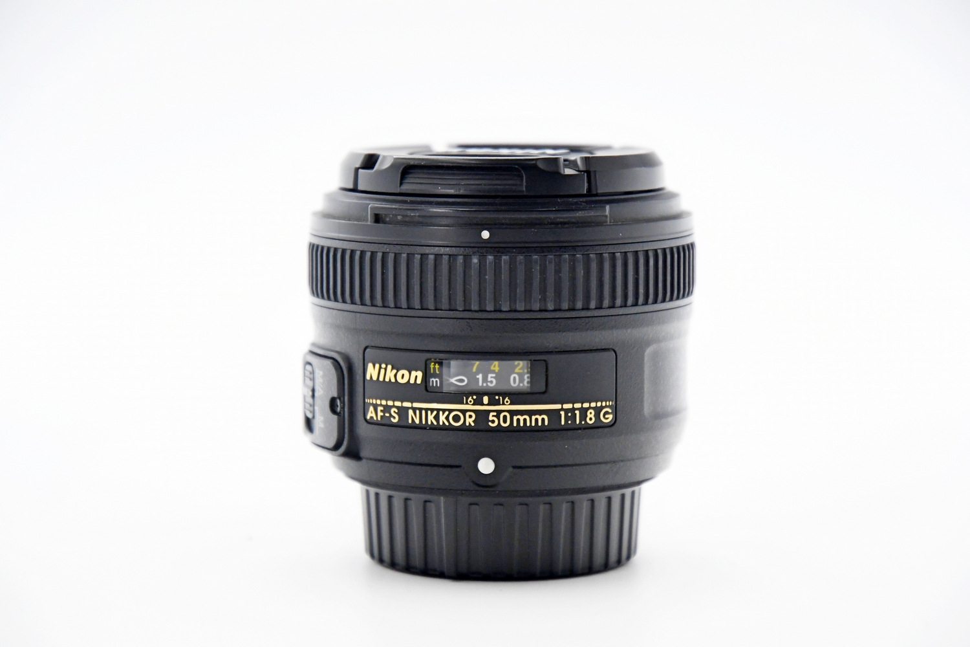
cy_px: 324
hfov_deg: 17.1
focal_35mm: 120
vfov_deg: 11.4
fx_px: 3233
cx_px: 485
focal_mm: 80
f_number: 4
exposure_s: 1/1000
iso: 2000
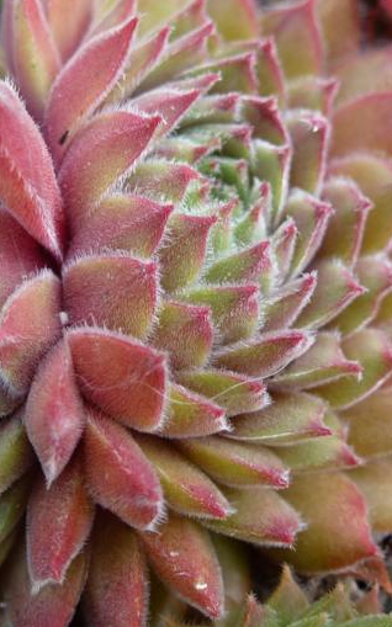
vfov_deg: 34.0
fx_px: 1026
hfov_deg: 21.6
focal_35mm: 60
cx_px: 141
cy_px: 282
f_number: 3.7
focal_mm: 6.4
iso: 100
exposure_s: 1/100
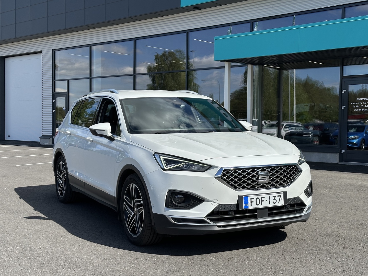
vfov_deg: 30.3
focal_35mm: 48
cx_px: 184
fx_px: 510
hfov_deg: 39.7
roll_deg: -0.4
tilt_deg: -0.8
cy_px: 138
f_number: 1.78
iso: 64
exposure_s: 1/4016
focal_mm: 6.86
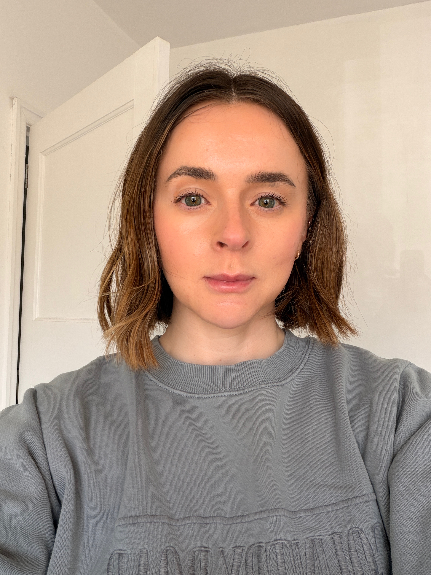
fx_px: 498
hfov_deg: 46.8
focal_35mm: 30
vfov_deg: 60.0
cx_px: 216
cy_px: 288
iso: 50
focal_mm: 2.71
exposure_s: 1/121
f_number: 1.9
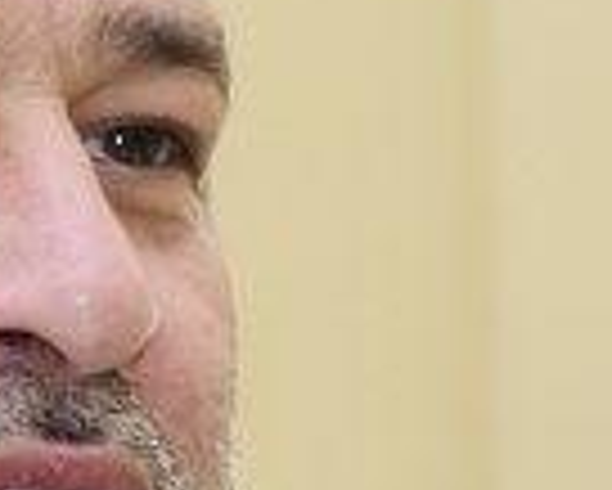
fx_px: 14365
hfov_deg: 2.4
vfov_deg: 2.0
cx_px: -428
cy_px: 605
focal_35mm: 793
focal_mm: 75
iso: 400
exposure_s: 1/80
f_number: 5
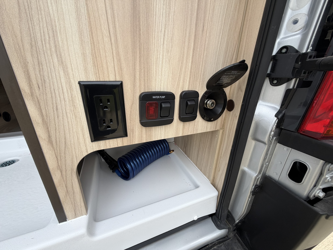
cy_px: 125
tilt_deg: -22.5
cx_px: 166
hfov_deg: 102.1
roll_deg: -1.1
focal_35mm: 14
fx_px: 135
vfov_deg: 85.7
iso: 50
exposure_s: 1/502
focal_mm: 2.22
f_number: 2.2
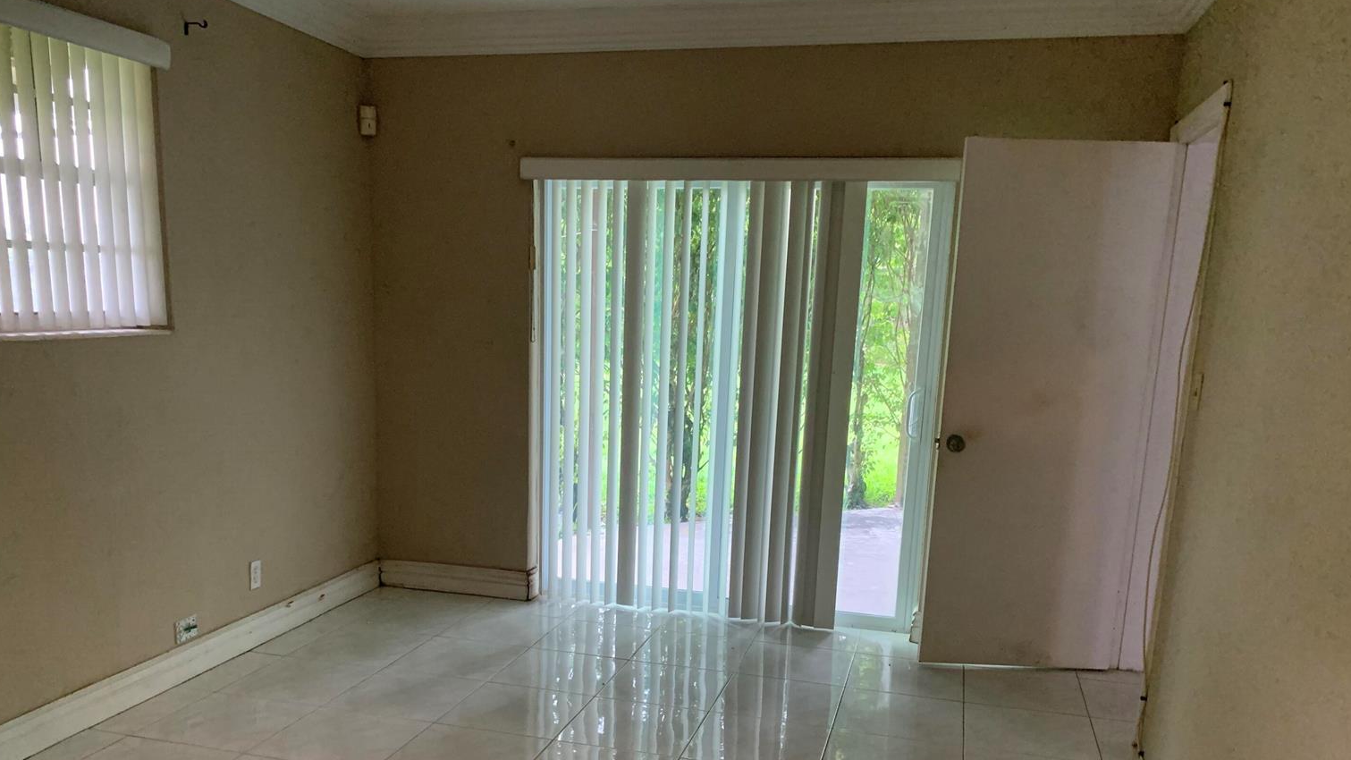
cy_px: 524
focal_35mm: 30
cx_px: 646
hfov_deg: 64.3
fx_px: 1075
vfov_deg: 38.4
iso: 400
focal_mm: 4.25
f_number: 1.8
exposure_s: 1/60
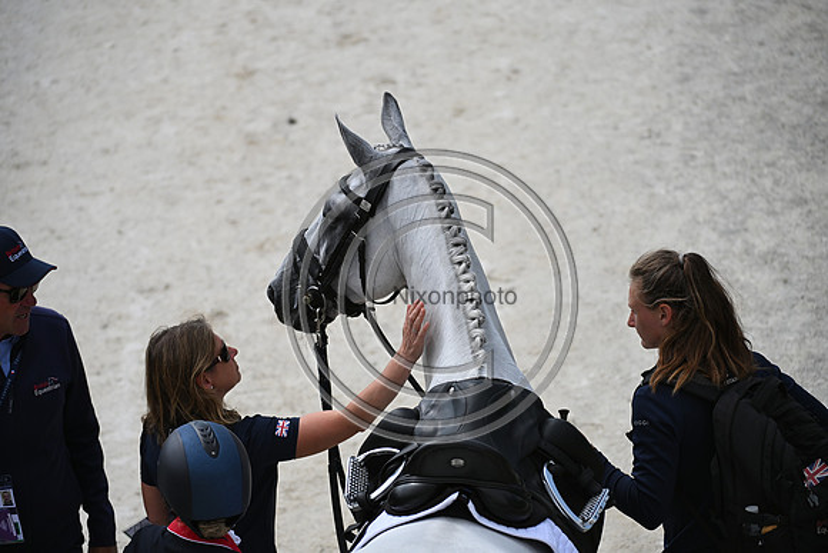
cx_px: 414
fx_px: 4601
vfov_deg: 6.9
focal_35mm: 200
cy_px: 276
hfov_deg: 10.3
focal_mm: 200
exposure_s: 1/1600
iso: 200
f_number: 4.5
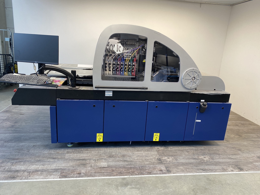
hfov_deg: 67.3
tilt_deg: -14.6
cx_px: 130
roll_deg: -3.8
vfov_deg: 53.1
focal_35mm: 26
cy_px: 98
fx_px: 195
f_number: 1.8
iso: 100
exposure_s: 1/50
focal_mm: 4.25
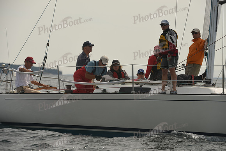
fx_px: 1633
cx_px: 113
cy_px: 76
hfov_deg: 7.9
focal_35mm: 260
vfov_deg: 5.3
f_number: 7.1
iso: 250
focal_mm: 260
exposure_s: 1/1000
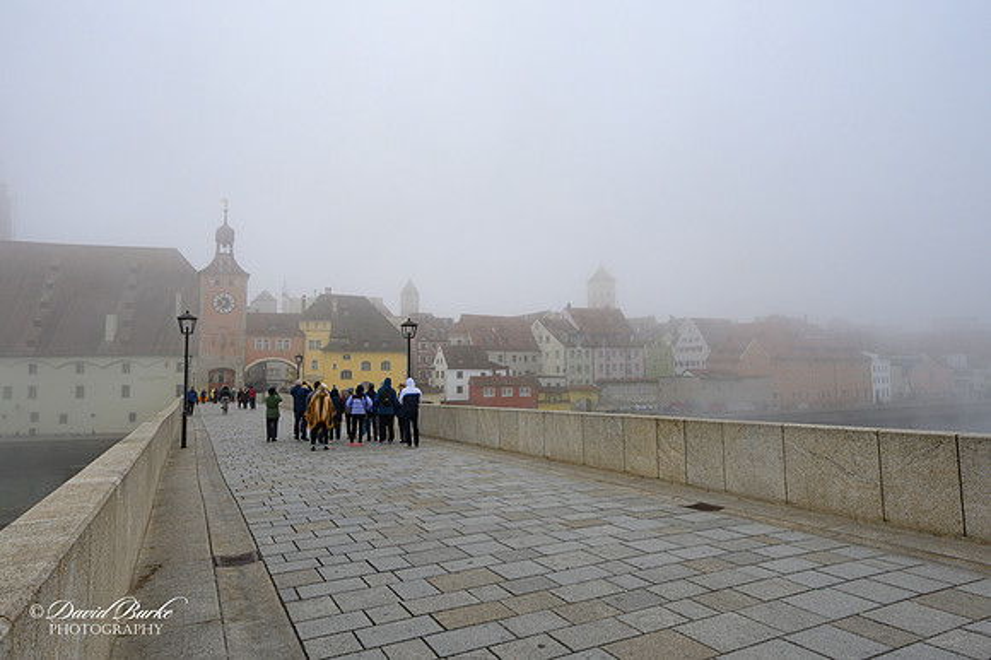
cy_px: 330
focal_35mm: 21
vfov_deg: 59.4
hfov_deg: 81.2
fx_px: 578
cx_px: 496
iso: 125
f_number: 8
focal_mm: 14
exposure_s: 1/160
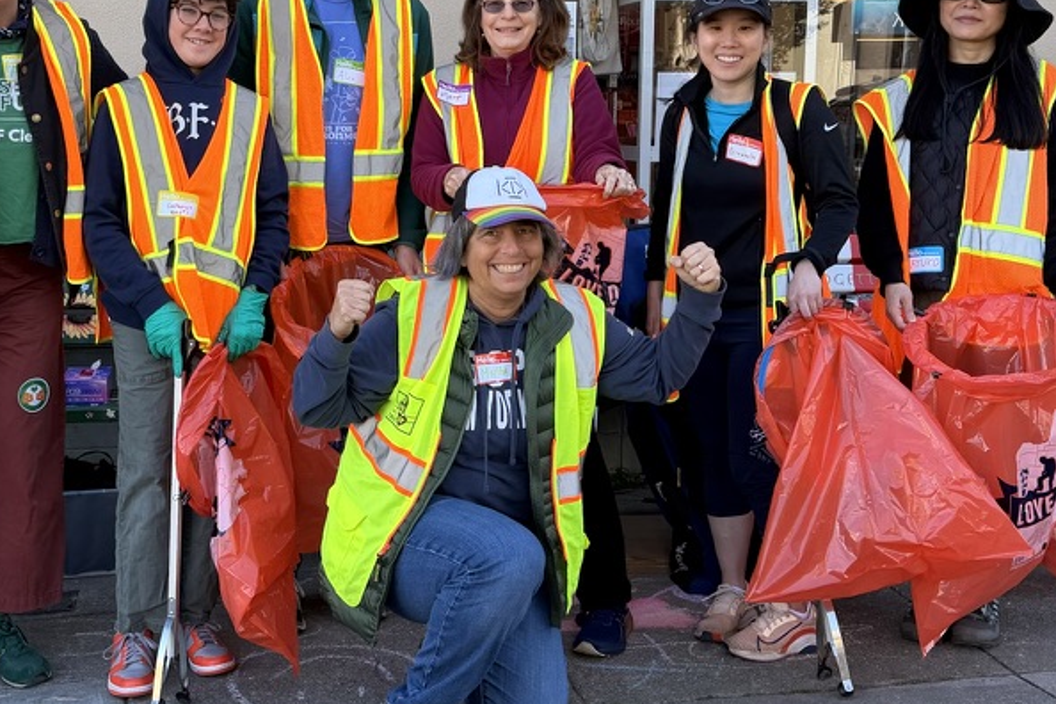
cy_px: 268
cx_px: 443
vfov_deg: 31.1
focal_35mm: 43
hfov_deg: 45.3
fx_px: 1261
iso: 80
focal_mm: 6.76
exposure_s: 1/481
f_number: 1.78
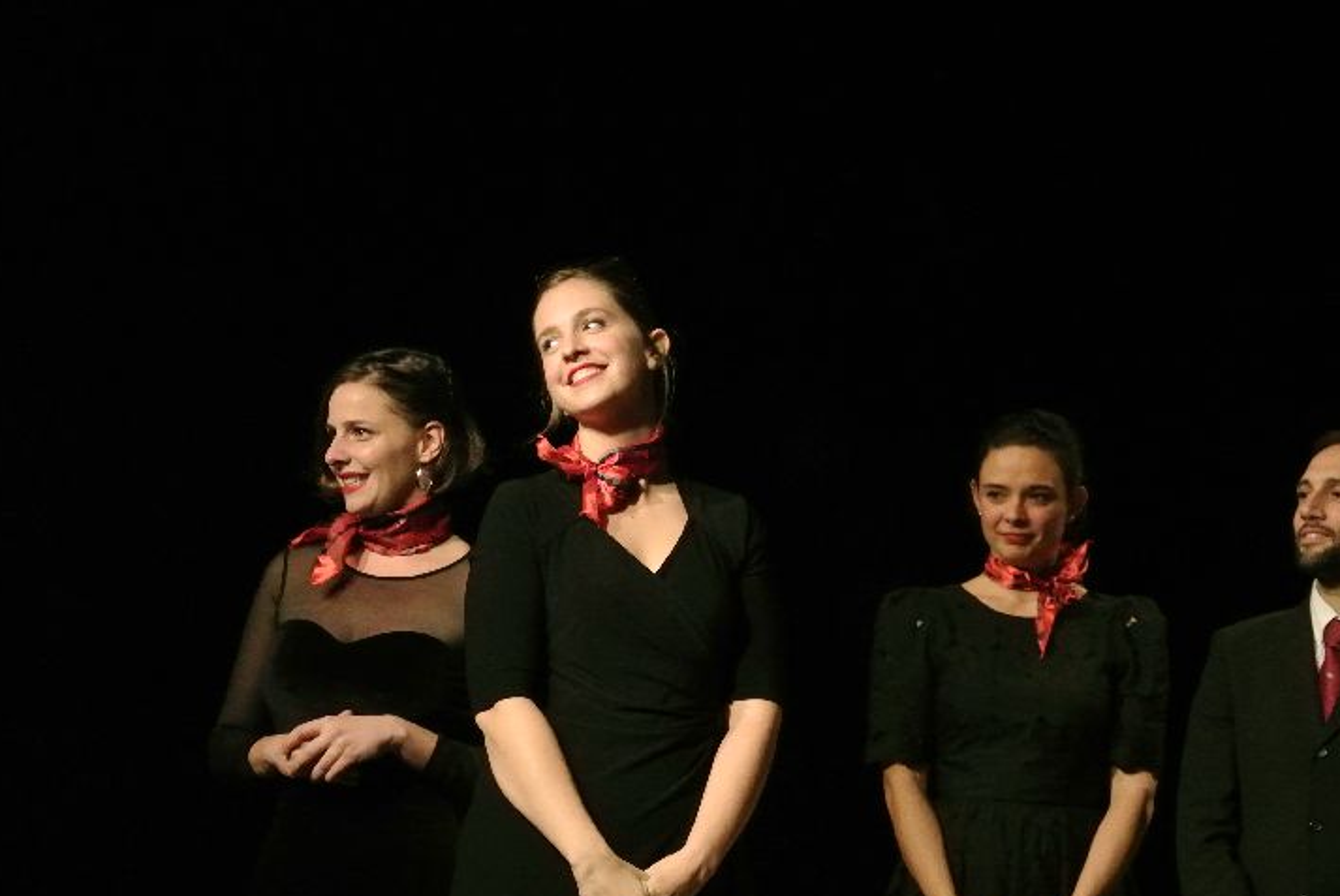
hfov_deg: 14.8
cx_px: 739
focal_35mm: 138
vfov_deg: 10.0
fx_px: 5142
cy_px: 495
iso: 3200
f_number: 4
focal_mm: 45.9
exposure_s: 1/60
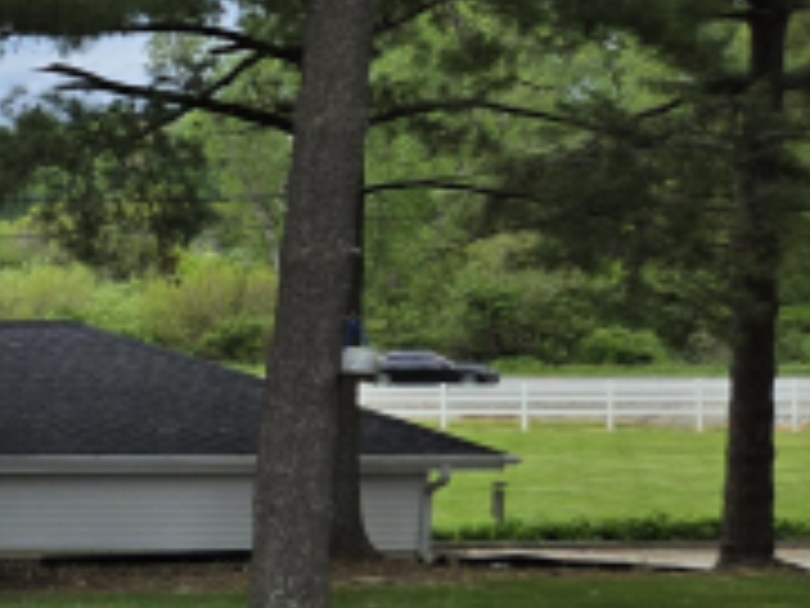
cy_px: 491
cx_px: -547
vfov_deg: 17.2
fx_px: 1989
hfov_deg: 18.9
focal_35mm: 85
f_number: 1.8
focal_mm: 5.4
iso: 25
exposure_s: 1/1369
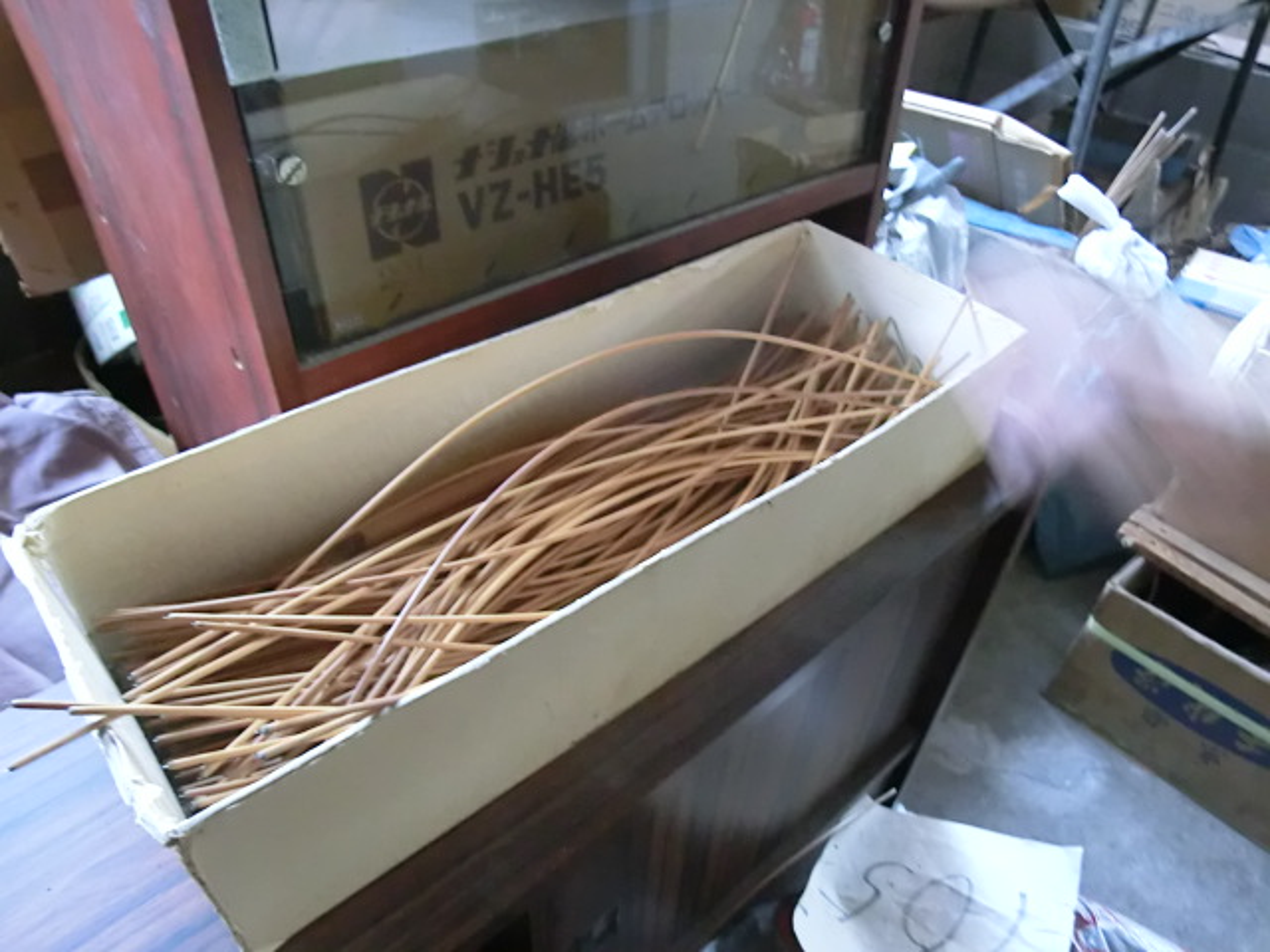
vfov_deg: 56.8
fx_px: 881
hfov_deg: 71.6
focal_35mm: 24
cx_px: 635
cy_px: 476
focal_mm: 4.24
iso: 800
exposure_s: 1/20
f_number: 3
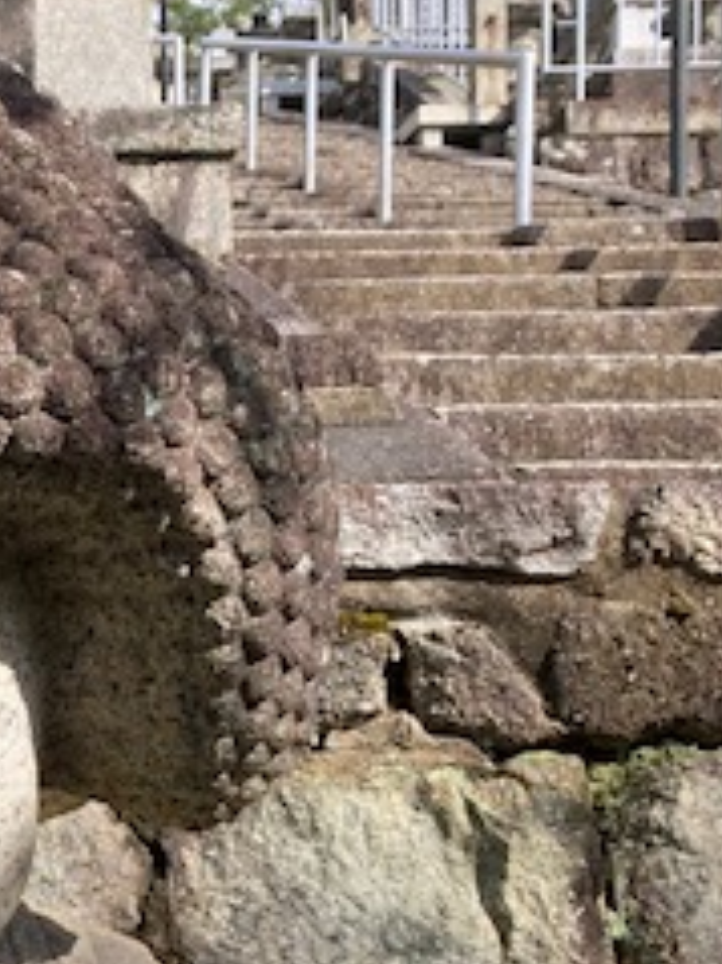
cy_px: 871
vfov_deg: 25.2
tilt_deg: -2.1
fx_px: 2088
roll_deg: +0.6
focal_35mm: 75
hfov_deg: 18.5
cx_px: -177
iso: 20
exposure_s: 1/960
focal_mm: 3.99
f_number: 1.8
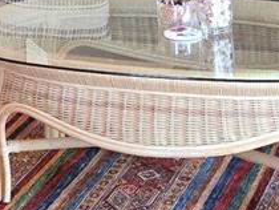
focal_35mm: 175
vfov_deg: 7.8
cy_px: -326
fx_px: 1412
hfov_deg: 11.2
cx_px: 58
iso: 160
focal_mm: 5.4
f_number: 1.8
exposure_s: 1/120
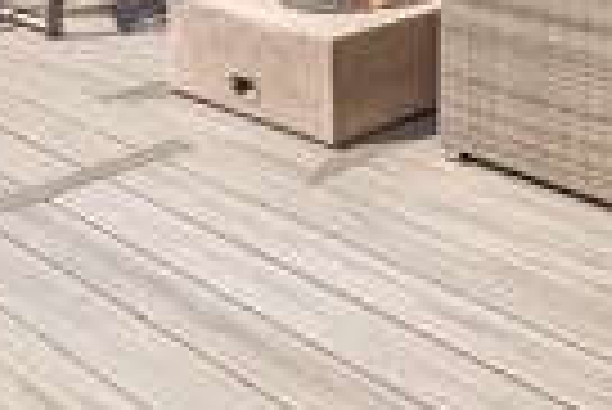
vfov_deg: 16.8
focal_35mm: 66
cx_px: 981
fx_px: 1123
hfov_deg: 22.9
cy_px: -345
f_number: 7.1
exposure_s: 1/640
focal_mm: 14
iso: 160
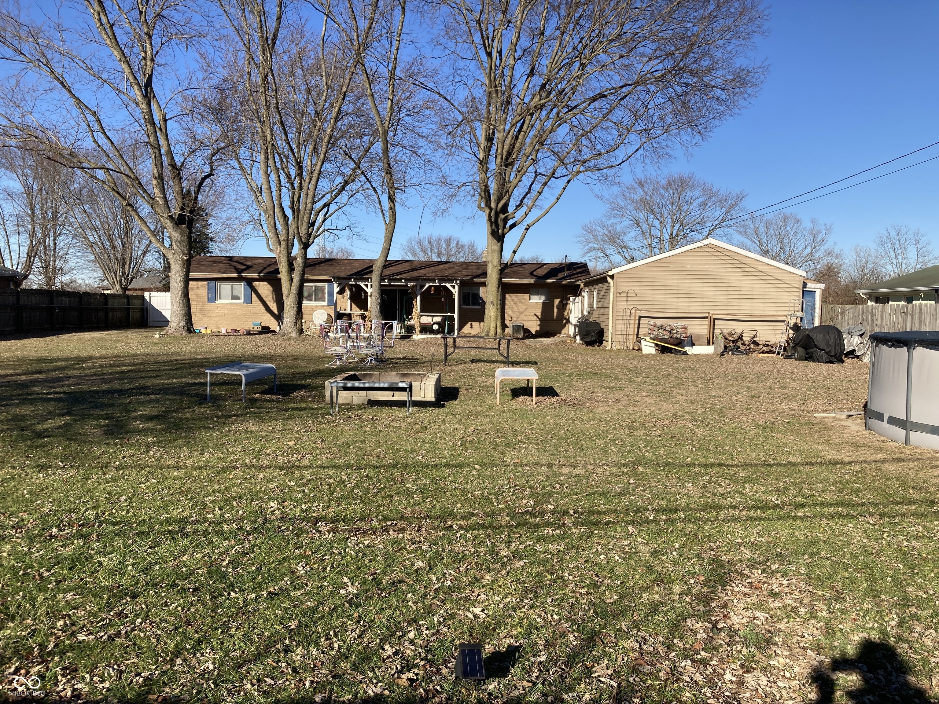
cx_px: 470
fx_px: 760
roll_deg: -2.3
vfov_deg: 49.7
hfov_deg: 63.4
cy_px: 352
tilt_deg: -2.3
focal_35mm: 28
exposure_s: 1/1845
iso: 20
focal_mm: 3.99
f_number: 1.8
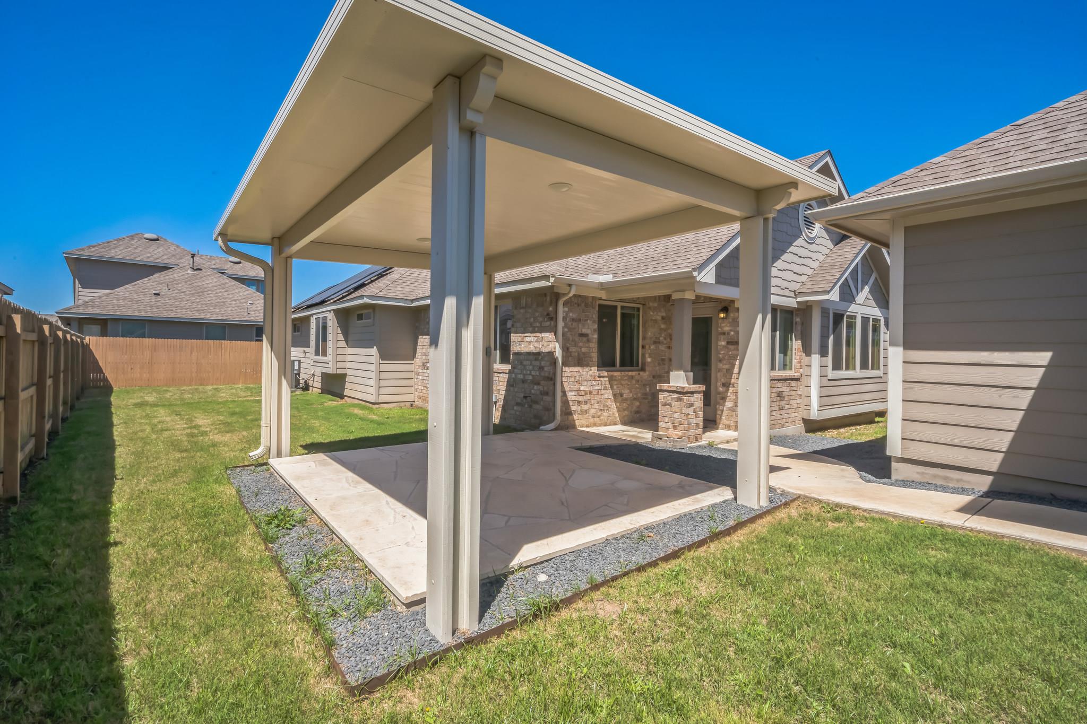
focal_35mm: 16
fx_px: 483
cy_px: 362
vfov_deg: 73.7
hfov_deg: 96.7
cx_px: 544
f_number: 22
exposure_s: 1/80
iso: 200
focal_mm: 16
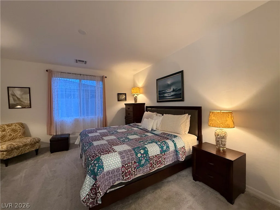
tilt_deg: -0.1
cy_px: 105
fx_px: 113
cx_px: 140
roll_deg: +0.5
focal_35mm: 14
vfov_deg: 85.7
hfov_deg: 102.1
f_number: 2.2
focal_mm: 2.22
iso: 500
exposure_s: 1/60
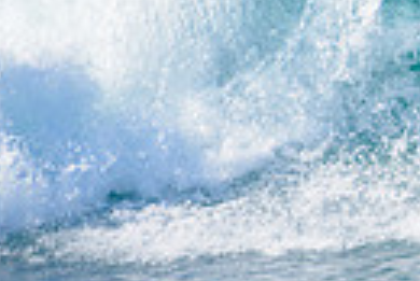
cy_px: -5
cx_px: 898
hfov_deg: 0.9
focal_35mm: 2253
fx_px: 26314
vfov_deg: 0.6
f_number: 5.6
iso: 220
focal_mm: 500
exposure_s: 1/2000
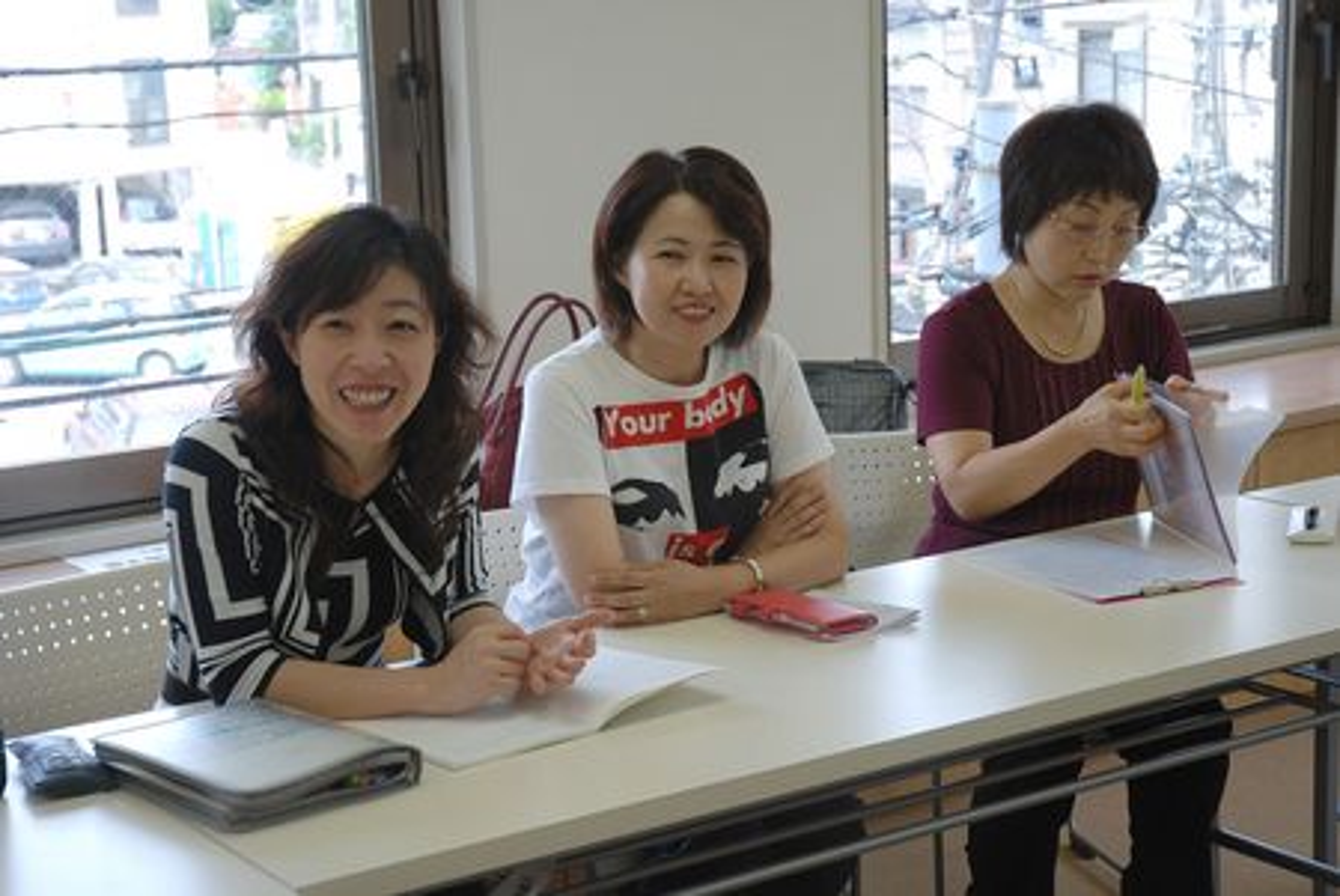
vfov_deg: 19.8
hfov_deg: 29.2
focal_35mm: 69
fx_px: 2571
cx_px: 670
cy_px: 448
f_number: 5
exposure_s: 1/100
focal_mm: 46
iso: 200
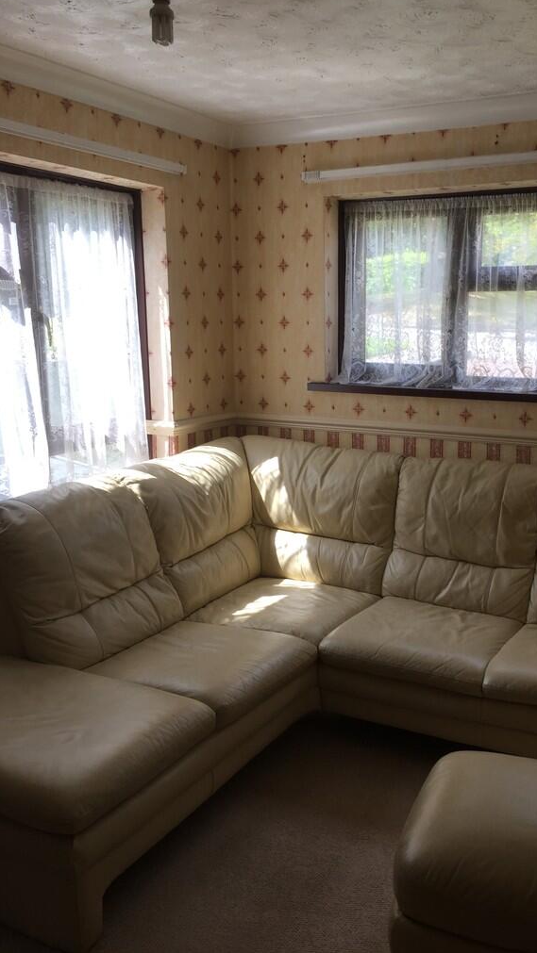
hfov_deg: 36.4
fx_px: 810
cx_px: 345
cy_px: 472
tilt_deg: -10.5
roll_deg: -0.2
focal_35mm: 32
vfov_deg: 61.0
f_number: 2.2
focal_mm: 4.15
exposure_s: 1/159
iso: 32
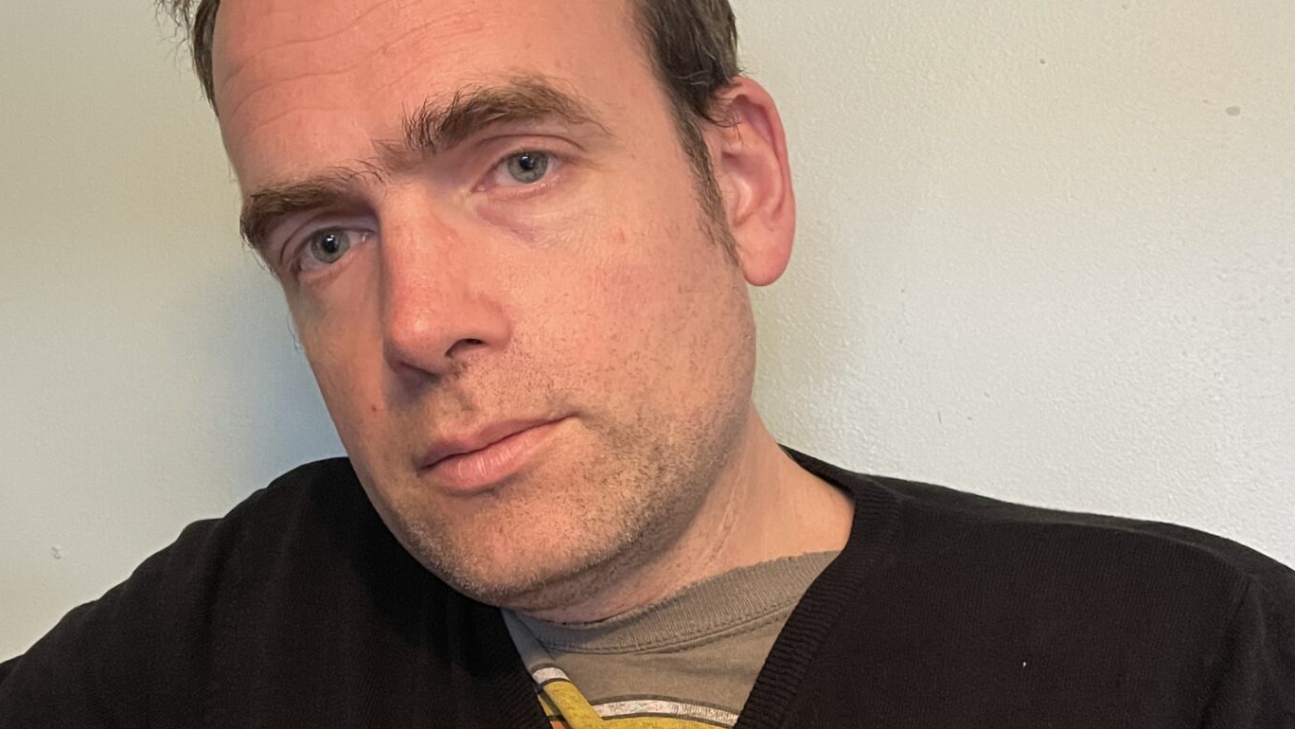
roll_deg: -0.1
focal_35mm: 53
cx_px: 556
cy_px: 720
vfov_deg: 21.9
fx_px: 1820
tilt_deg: -4.8
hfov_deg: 39.1
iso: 500
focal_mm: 4.2
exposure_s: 1/33
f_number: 1.6
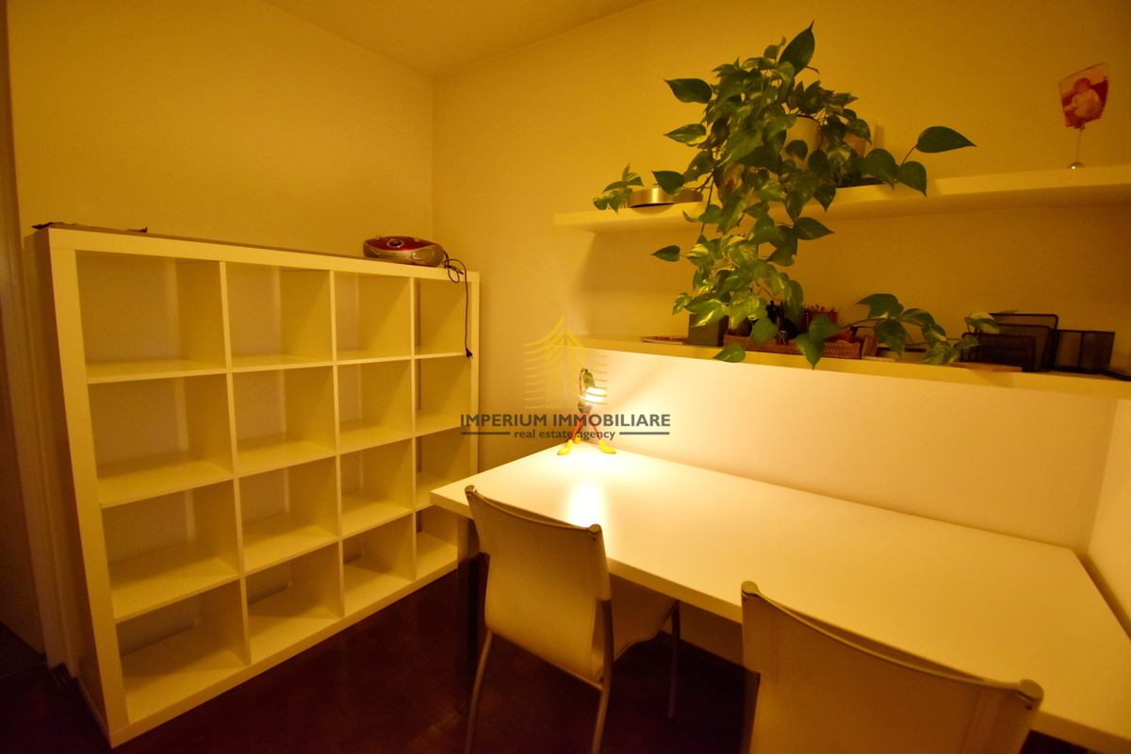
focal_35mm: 15
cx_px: 566
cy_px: 377
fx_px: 471
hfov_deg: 100.4
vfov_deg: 77.3
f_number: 4.5
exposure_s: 1/160
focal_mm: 10
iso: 800
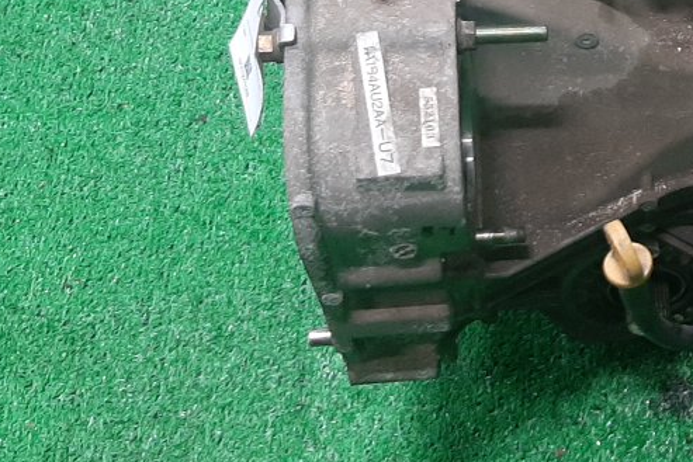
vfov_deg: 17.2
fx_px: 1521
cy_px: 147
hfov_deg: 23.6
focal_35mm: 79
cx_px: 810
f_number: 1.7
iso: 128
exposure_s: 1/50
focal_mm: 3.93
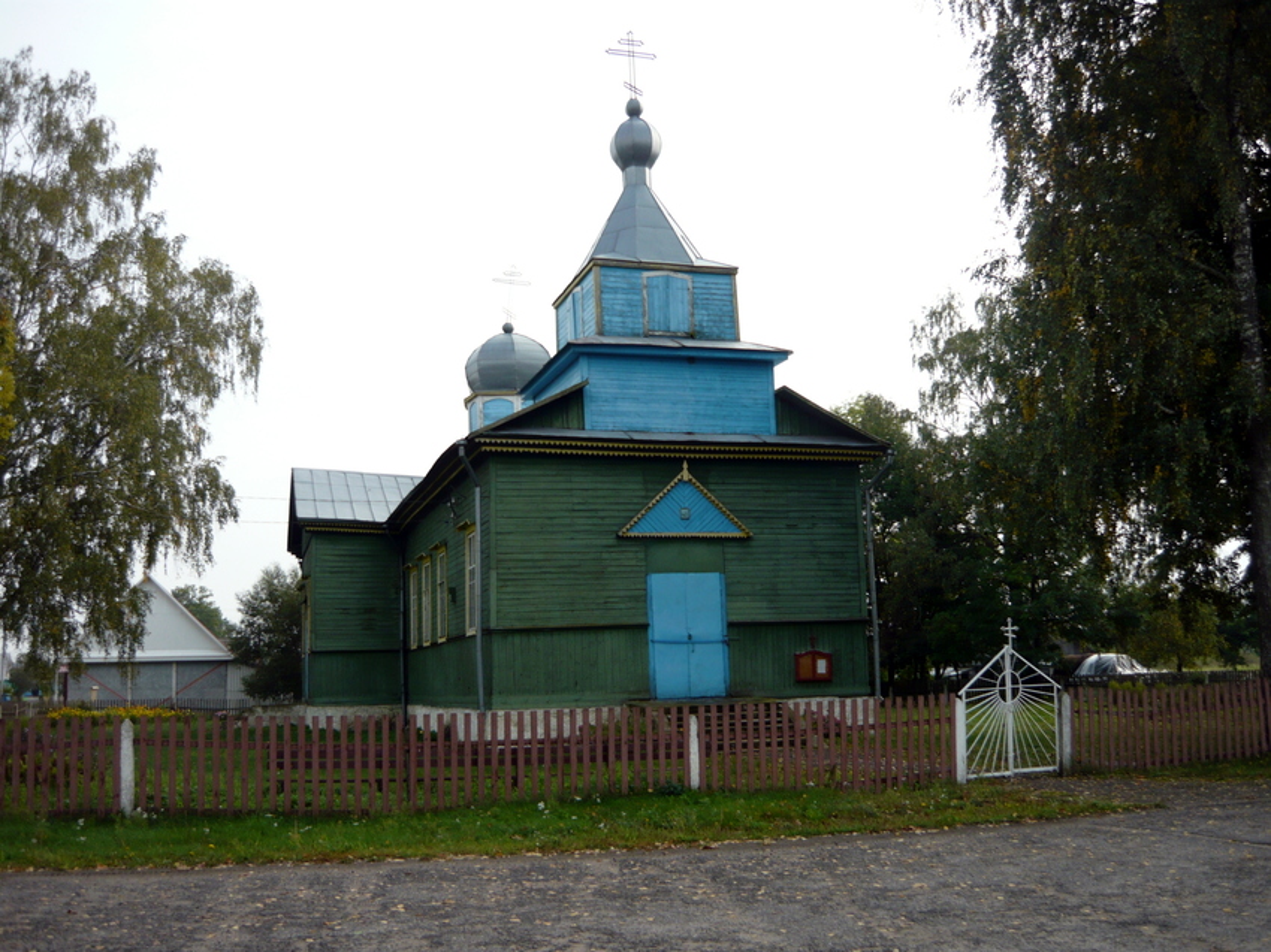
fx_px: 1211
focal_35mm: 33
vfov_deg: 42.9
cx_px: 636
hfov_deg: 55.4
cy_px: 476
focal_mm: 5.5
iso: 100
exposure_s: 1/640
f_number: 2.8
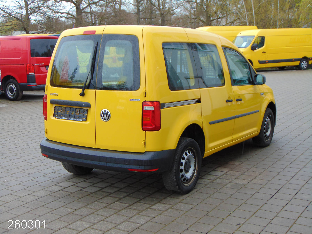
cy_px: 117
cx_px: 156
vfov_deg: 29.1
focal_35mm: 50
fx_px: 451
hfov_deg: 38.2
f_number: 3.5
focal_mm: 9
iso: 80
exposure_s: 1/80
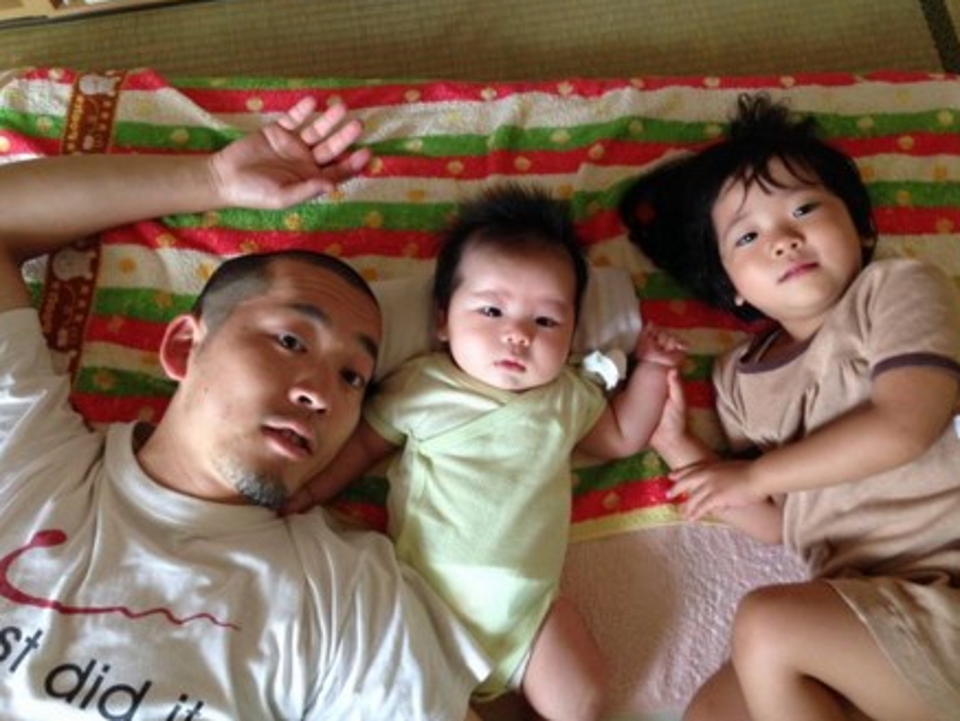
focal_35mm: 34
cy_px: 352
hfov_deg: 53.9
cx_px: 492
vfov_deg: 41.8
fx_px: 943
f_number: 2.4
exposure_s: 1/20
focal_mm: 4.12
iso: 200
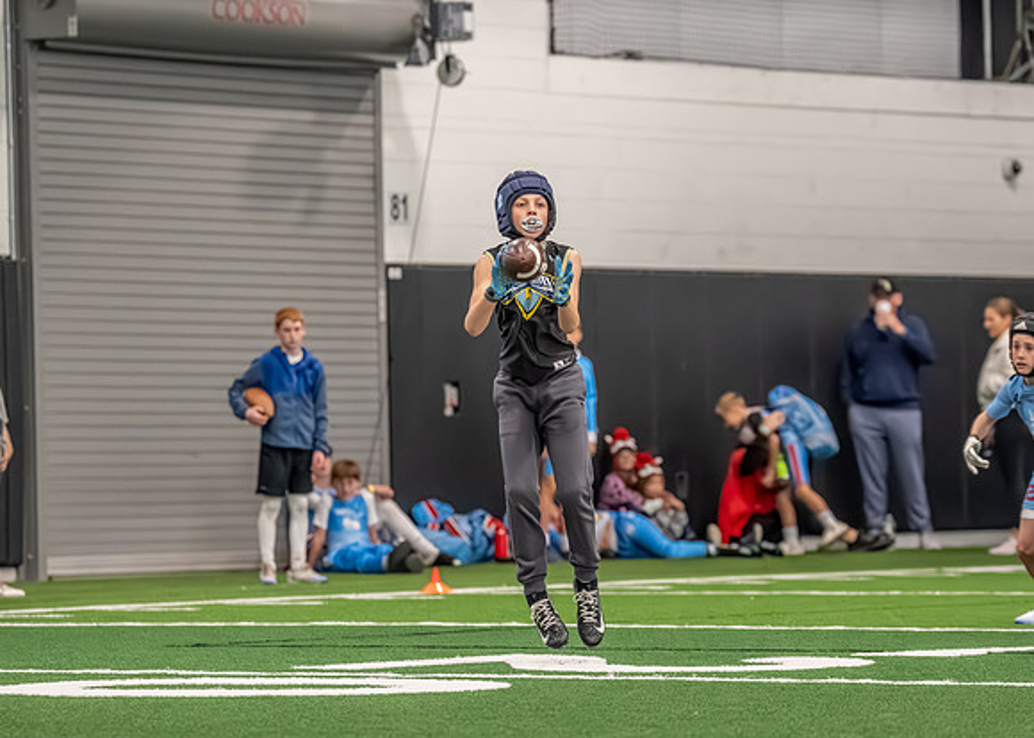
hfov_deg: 9.7
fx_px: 6091
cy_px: 428
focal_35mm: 207
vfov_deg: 6.9
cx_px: 575
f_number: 2.8
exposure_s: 1/1000
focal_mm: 120
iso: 6400
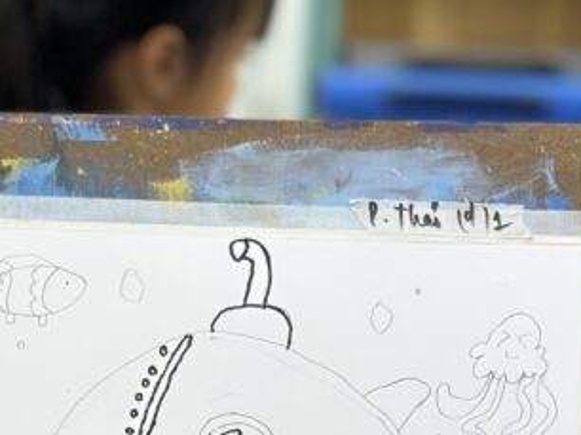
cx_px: -84
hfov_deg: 12.3
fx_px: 2633
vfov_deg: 9.3
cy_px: 576
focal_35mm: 157
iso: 100
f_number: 1.78
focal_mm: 6.86
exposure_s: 1/50
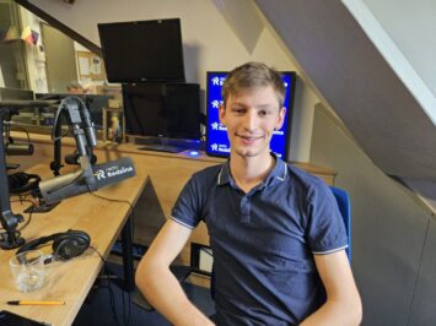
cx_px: 218
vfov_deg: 58.9
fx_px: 290
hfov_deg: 73.9
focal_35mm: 23
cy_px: 163
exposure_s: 1/100
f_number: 1.8
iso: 400
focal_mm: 5.4
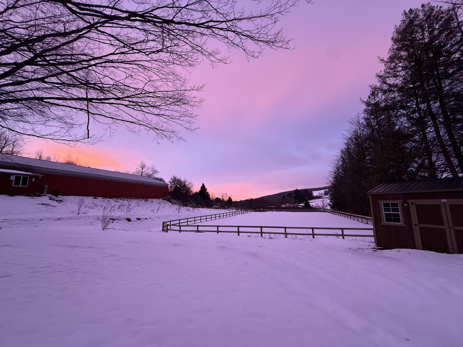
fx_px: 187
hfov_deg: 102.1
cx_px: 232
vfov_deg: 85.7
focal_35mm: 14
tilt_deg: +9.7
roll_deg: +0.3
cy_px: 174
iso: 250
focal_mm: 2.22
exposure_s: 1/99
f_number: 2.2
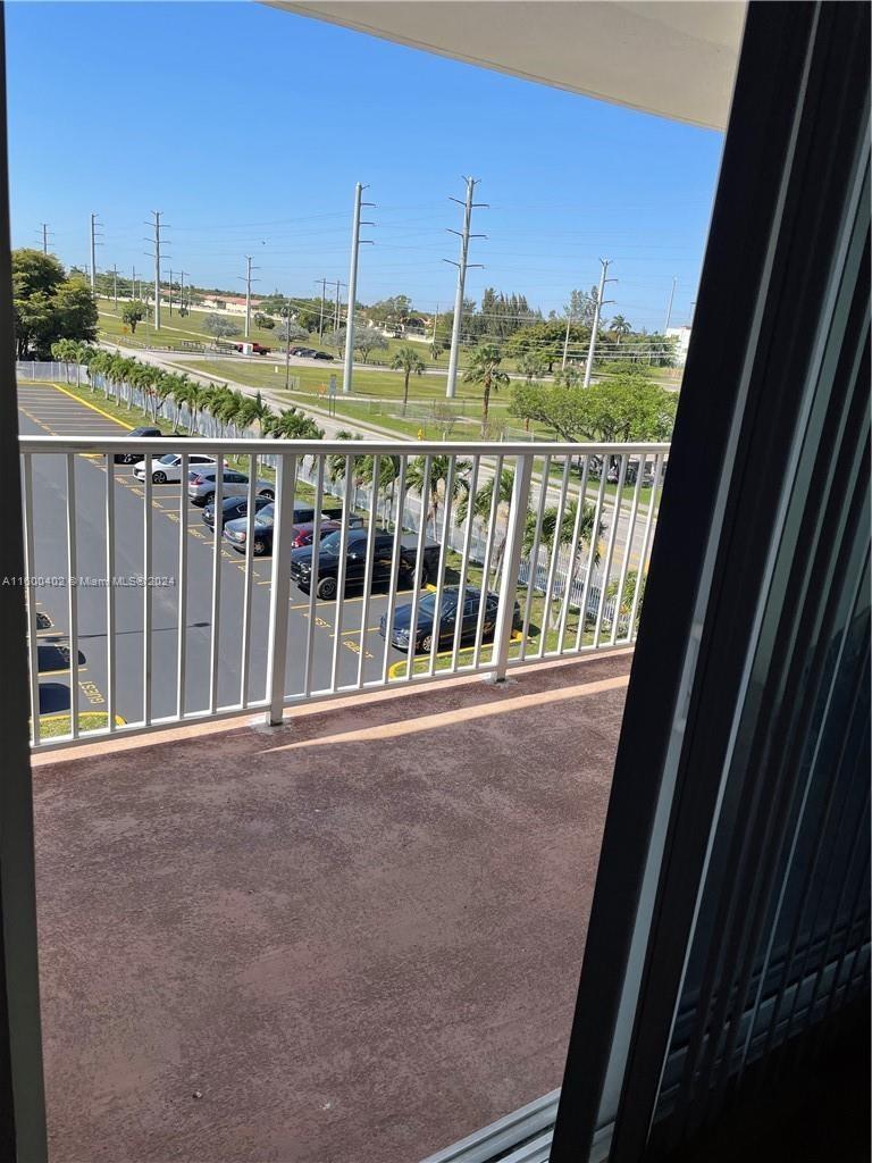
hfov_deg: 53.1
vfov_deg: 67.3
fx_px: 873
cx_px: 436
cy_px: 582
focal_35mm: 26
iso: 32
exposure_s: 1/2747
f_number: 1.6
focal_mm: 4.2
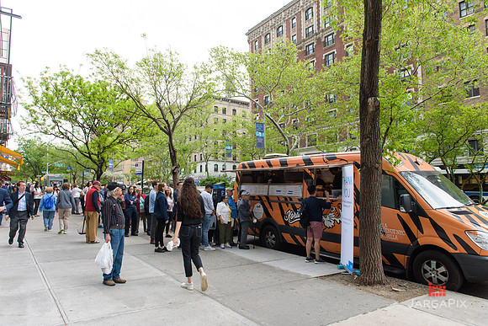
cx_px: 244
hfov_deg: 73.7
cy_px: 163
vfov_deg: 53.2
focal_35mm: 24
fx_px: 325
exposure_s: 1/250
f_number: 5
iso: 200
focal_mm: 24
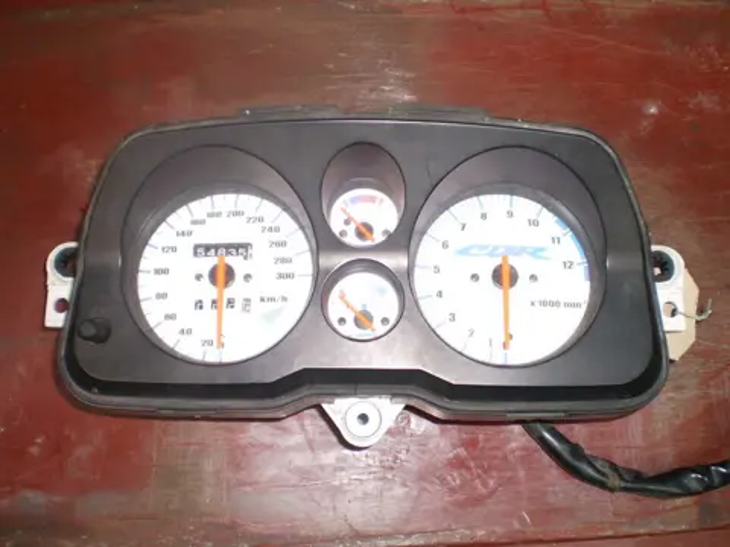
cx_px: 365
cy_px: 274
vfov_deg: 39.7
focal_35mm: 36
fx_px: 759
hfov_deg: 51.4
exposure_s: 1/30
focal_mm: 6.3
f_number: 3.1
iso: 125
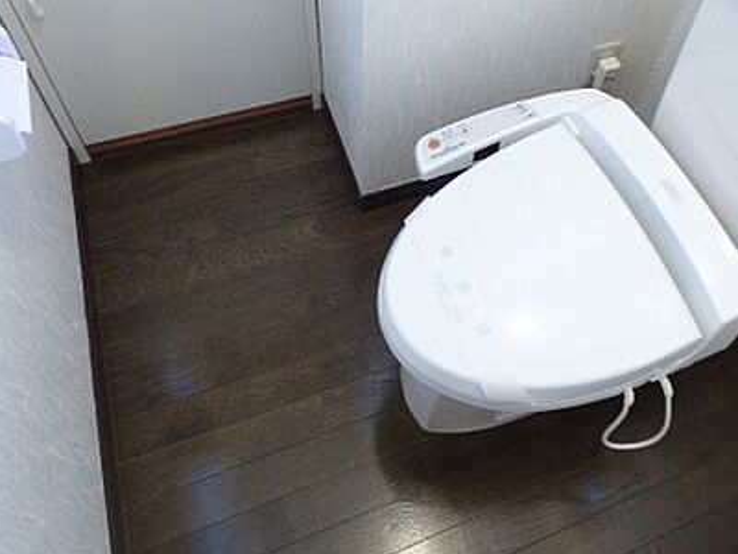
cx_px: 458
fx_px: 682
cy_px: 146
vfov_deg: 42.9
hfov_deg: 56.2
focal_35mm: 32
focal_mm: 3.58
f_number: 2.8
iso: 200
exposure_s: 1/10
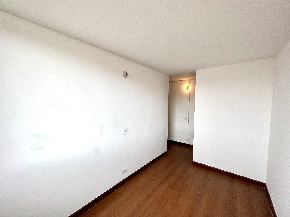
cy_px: 108
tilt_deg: -2.1
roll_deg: -0.6
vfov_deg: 89.9
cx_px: 145
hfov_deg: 106.2
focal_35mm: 13
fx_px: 109
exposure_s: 1/99
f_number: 1.8
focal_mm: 1.57
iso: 40
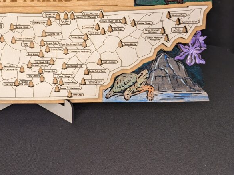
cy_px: 49
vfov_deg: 33.8
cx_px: 30
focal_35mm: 42
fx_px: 284
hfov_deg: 41.7
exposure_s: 1/60
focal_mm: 4.53
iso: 48
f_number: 1.7
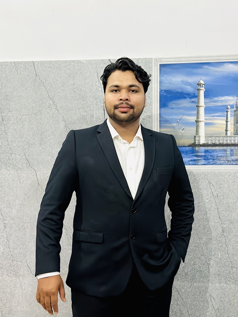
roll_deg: +0.5
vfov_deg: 39.7
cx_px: 119
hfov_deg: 30.3
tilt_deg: -2.4
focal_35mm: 48
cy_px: 158
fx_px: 440
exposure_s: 1/33
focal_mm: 6.86
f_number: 1.78
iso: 640
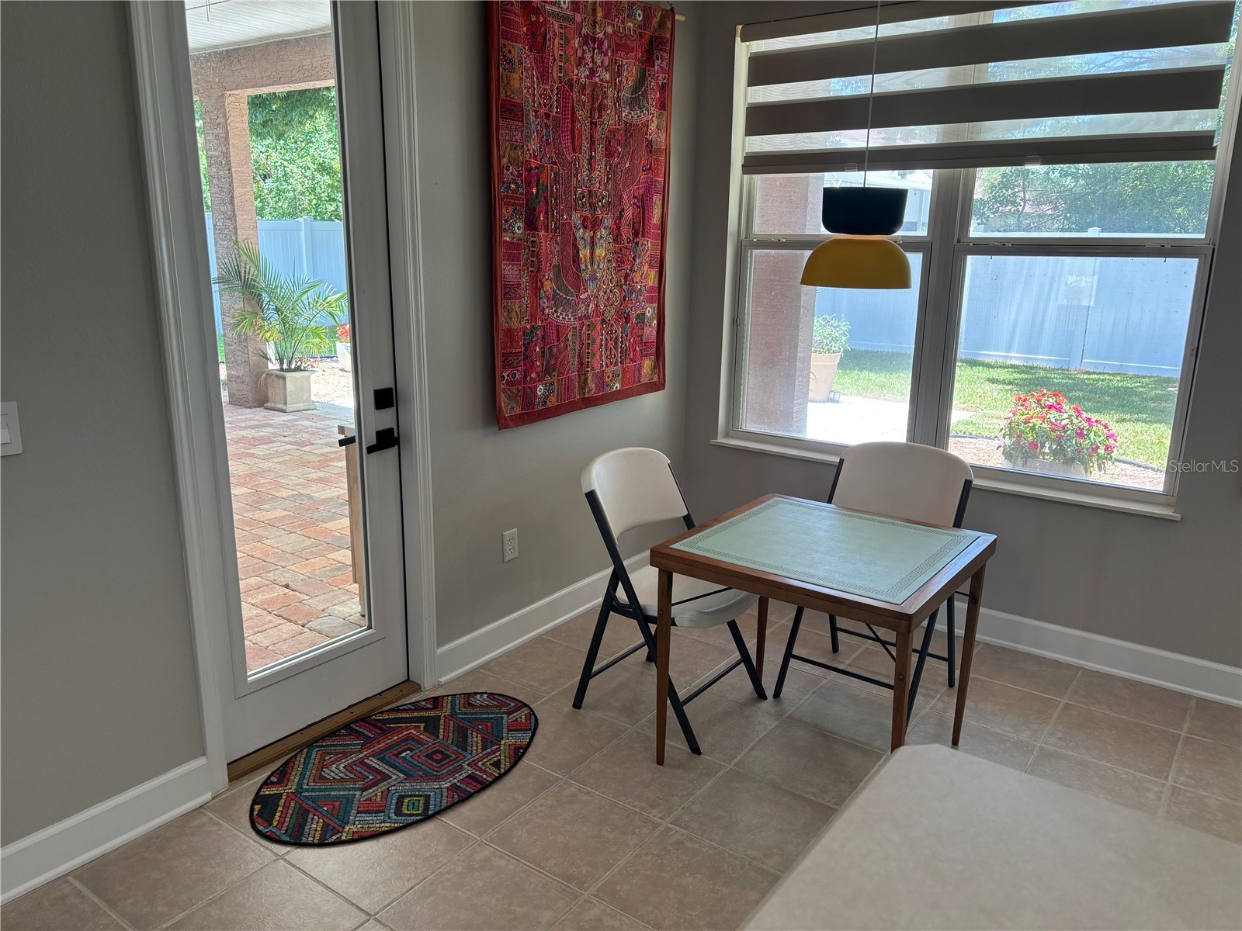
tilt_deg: -14.2
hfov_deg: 67.3
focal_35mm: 26
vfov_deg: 53.1
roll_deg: -1.1
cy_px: 466
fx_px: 933
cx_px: 621
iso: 80
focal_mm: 5.96
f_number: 1.6
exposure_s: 1/120
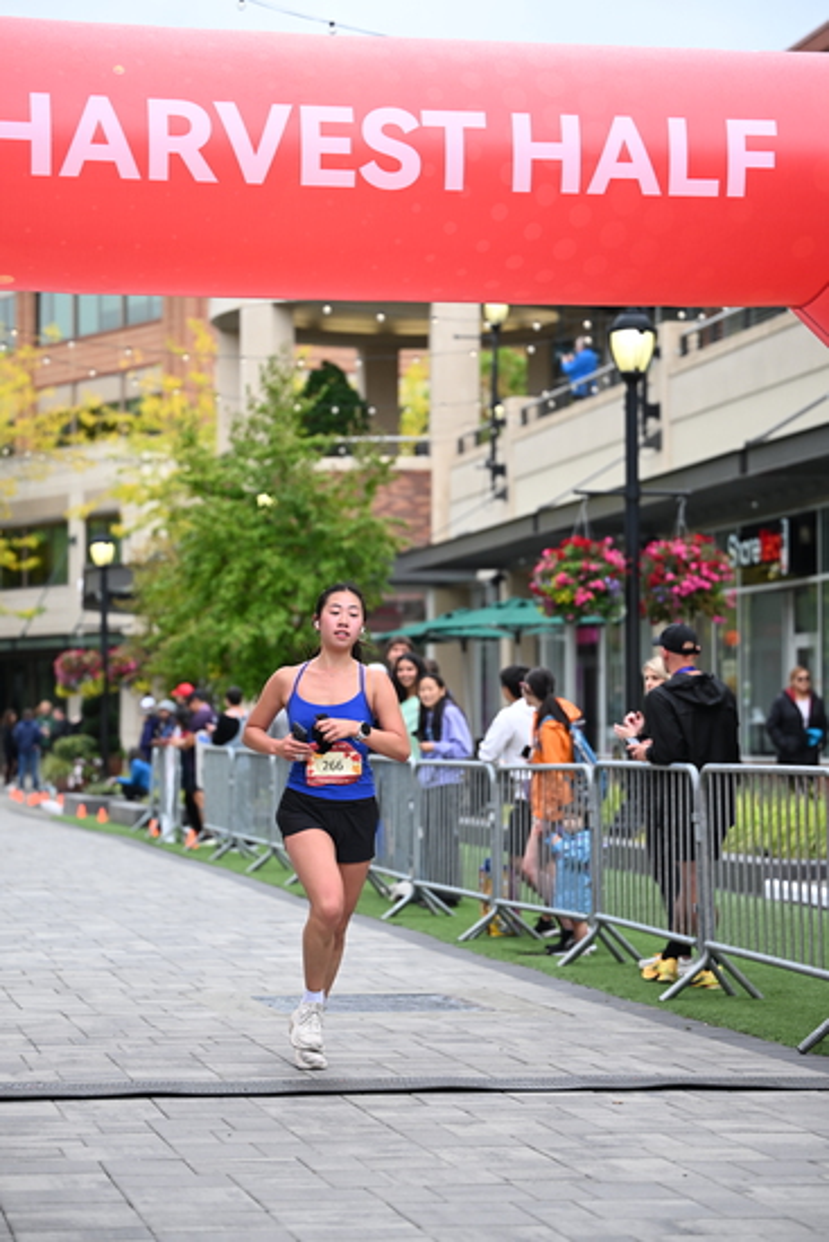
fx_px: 3003
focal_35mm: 87
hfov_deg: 15.7
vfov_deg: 23.4
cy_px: 621
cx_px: 414
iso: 640
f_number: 2.8
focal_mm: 87
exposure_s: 1/2000
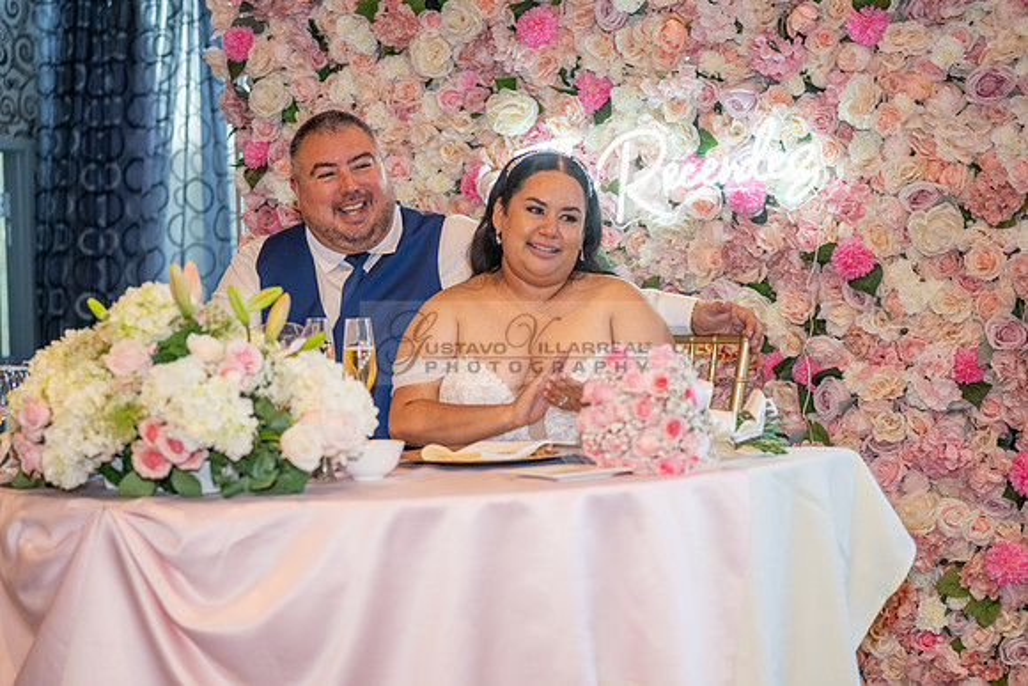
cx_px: 514
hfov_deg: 28.8
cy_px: 343
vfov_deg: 19.5
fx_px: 1999
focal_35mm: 70
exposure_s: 1/125
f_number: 2.8
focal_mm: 70
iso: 1000
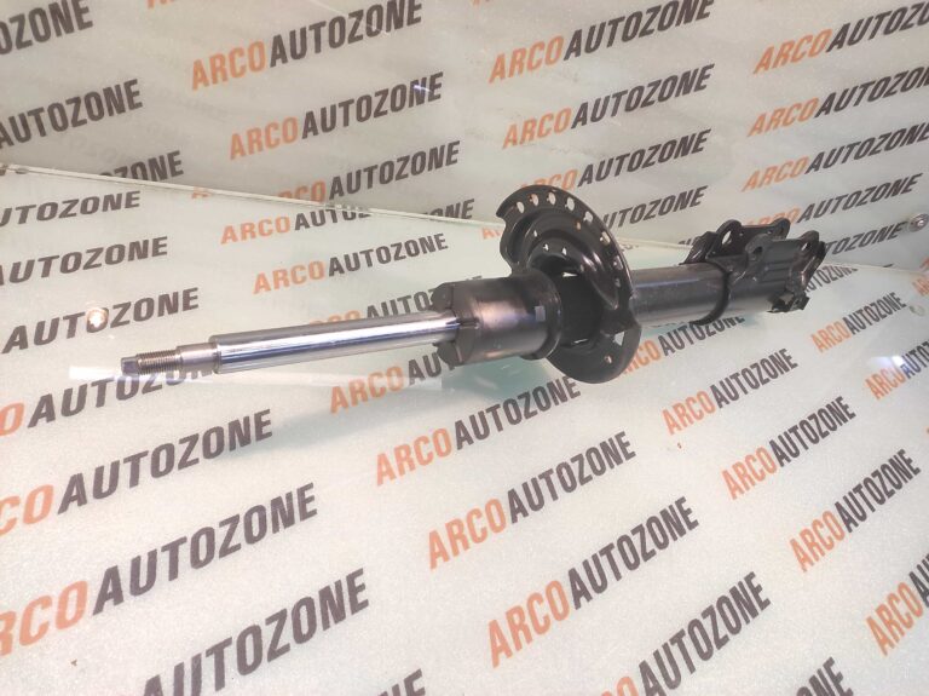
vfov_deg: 74.7
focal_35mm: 17
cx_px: 464
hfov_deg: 91.1
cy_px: 348
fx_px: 456
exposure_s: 1/33
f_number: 1.79
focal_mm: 4.74
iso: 262
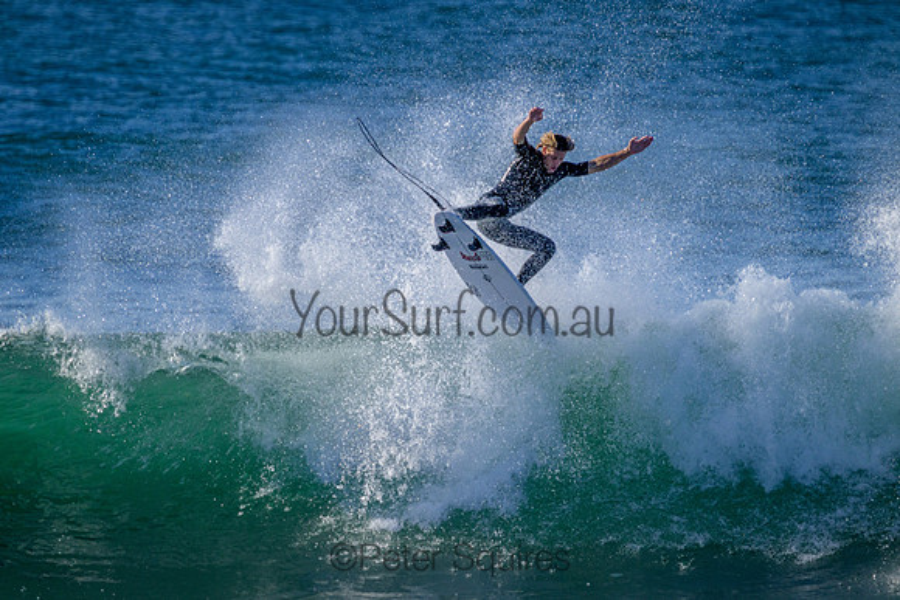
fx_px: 20004
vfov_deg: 1.7
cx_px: 450
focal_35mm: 800
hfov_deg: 2.6
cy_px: 300
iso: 640
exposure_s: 1/2000
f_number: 11
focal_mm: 800
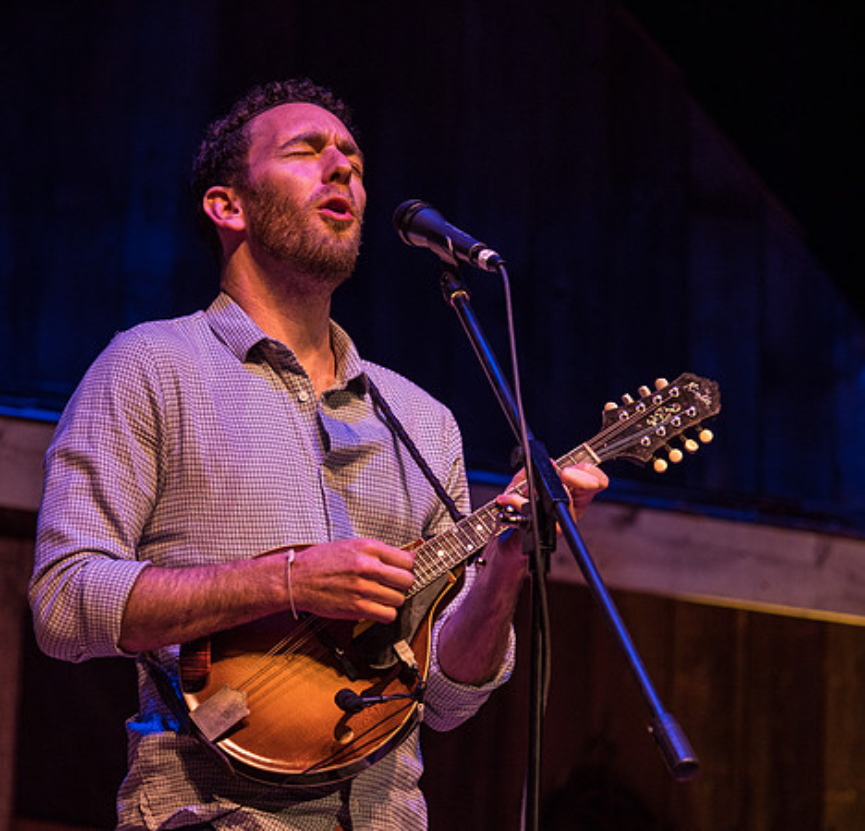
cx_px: 311
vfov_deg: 8.3
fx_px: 5765
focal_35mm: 208
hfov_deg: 8.6
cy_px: 416
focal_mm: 90
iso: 640
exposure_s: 1/250
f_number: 2.8
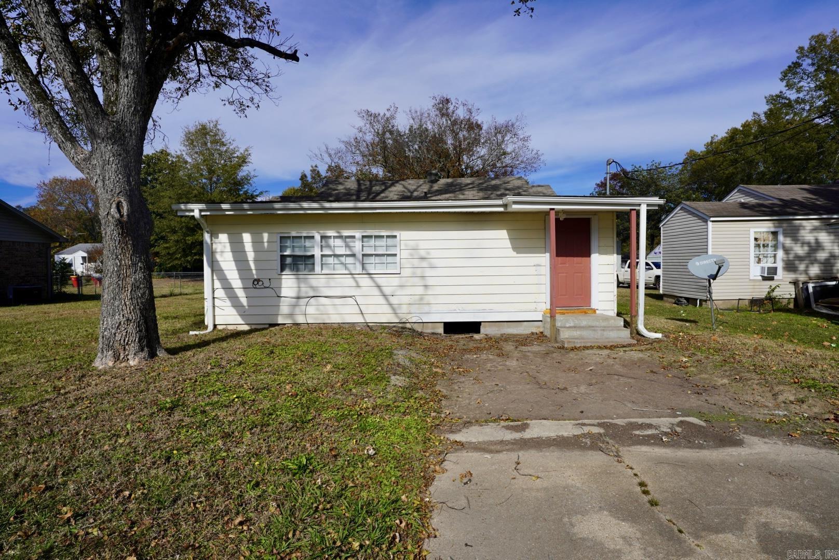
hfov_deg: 83.9
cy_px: 280
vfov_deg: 62.0
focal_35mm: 20
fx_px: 466
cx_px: 420
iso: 100
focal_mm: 20
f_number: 10
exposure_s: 1/320
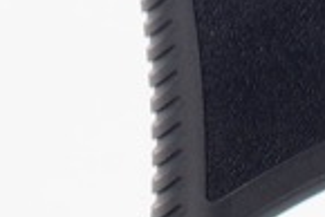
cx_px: -61
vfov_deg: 4.7
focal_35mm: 289
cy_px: -290
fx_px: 2609
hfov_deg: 7.1
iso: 200
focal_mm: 35
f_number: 8
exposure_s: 1/200
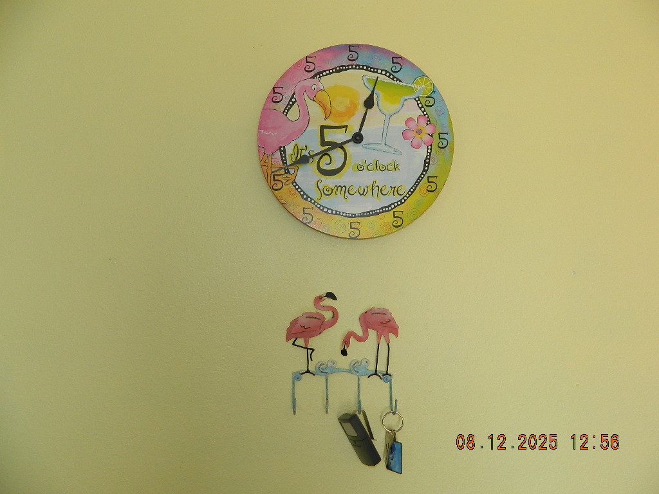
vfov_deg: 54.9
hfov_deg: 69.4
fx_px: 476
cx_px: 330
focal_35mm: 25
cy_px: 247
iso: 80
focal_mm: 4.5
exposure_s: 1/50
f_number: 3.1
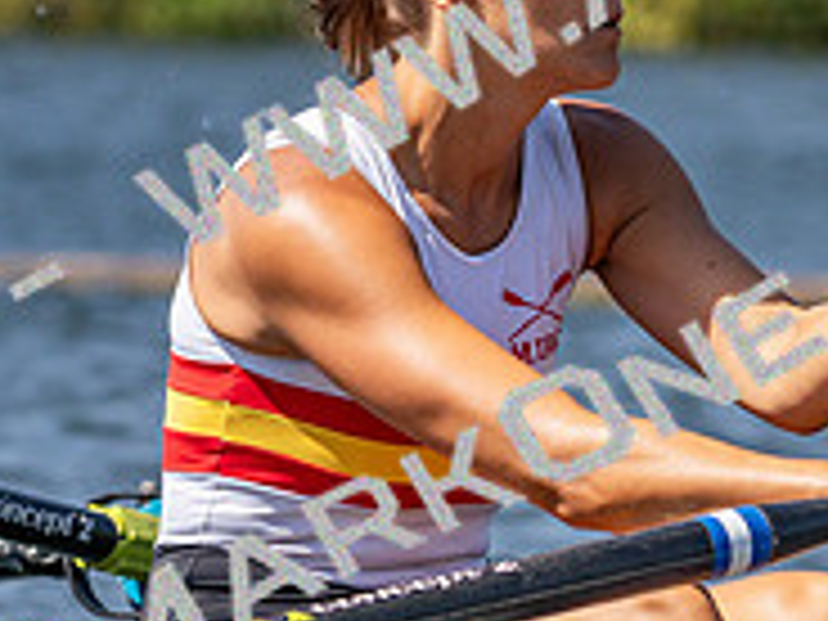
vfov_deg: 2.5
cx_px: 693
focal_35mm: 606
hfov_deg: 3.3
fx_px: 14495
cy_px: 259
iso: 250
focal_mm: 200
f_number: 5.6
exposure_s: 1/2000
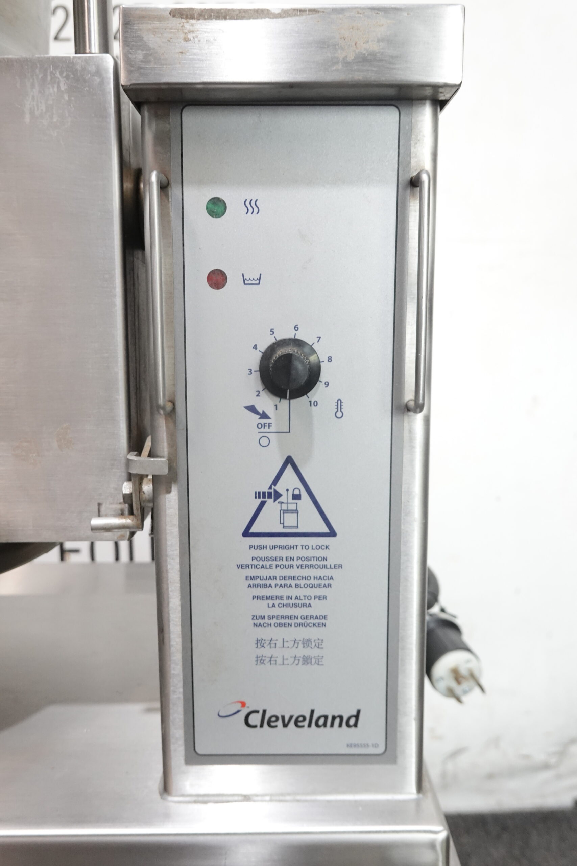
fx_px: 721
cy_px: 433
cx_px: 288
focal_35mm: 30
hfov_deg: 43.6
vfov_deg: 61.9
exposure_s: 1/30
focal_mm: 11.29
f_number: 3.2
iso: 800
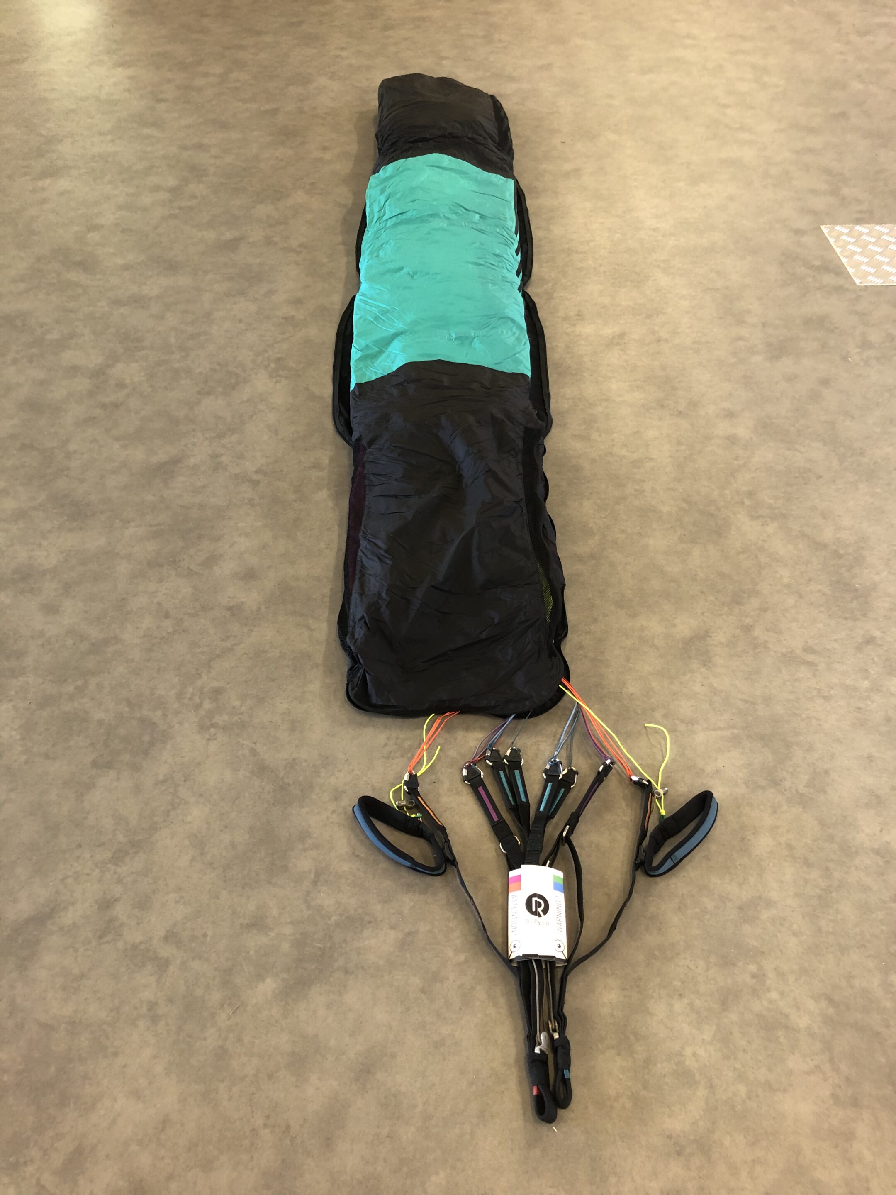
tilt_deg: -44.0
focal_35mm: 28
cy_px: 598
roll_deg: -2.5
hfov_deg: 49.7
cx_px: 448
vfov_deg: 63.4
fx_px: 966
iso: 40
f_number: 1.8
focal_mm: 3.99
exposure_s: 1/17
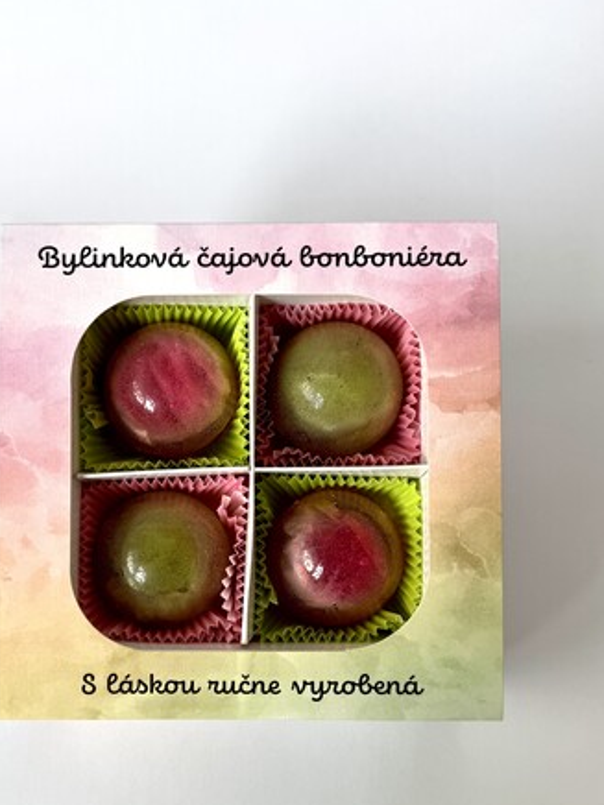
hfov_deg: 42.7
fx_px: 768
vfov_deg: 55.1
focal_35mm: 33
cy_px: 471
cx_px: 236
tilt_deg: -57.8
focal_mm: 6.76
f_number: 1.78
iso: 64
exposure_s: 1/269
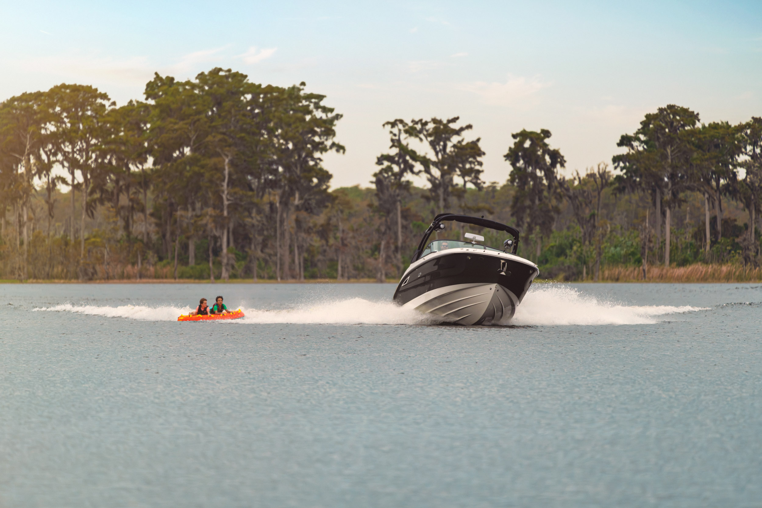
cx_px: 381
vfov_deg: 3.4
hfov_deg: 5.2
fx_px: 8467
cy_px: 254
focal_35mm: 400
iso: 800
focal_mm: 400
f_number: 5.6
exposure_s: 1/1000
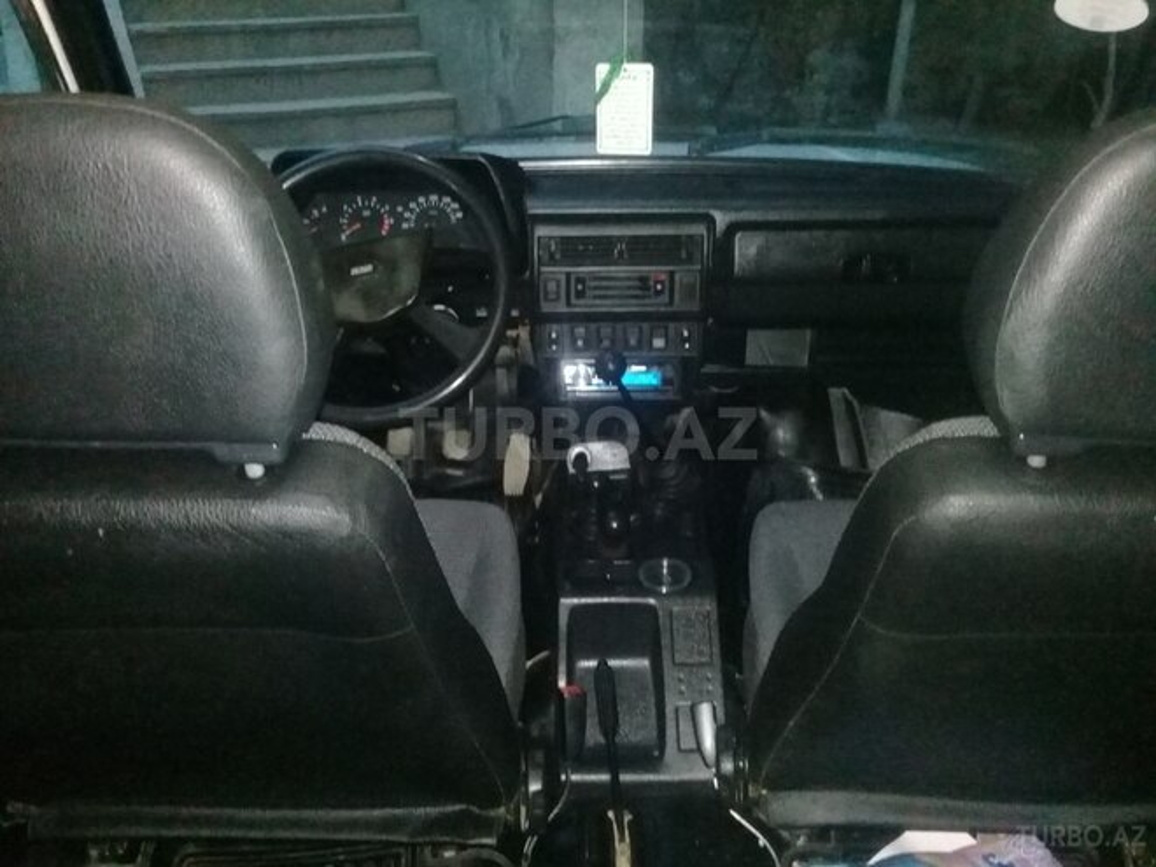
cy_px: 434
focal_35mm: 31
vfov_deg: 45.4
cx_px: 578
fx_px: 1035
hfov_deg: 58.4
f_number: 2.2
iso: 1000
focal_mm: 3.3
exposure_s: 1/15
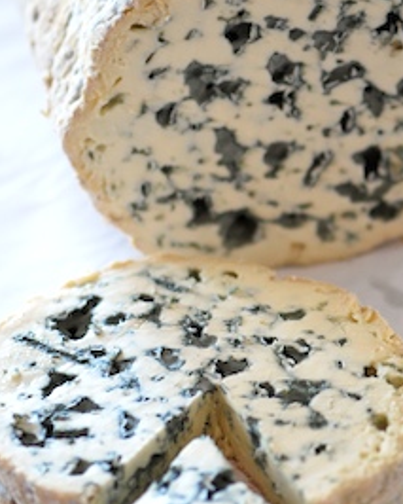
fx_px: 3318
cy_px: 273
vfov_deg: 8.7
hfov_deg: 6.9
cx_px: 212
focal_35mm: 223
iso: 400
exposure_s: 1/50
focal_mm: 105
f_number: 3
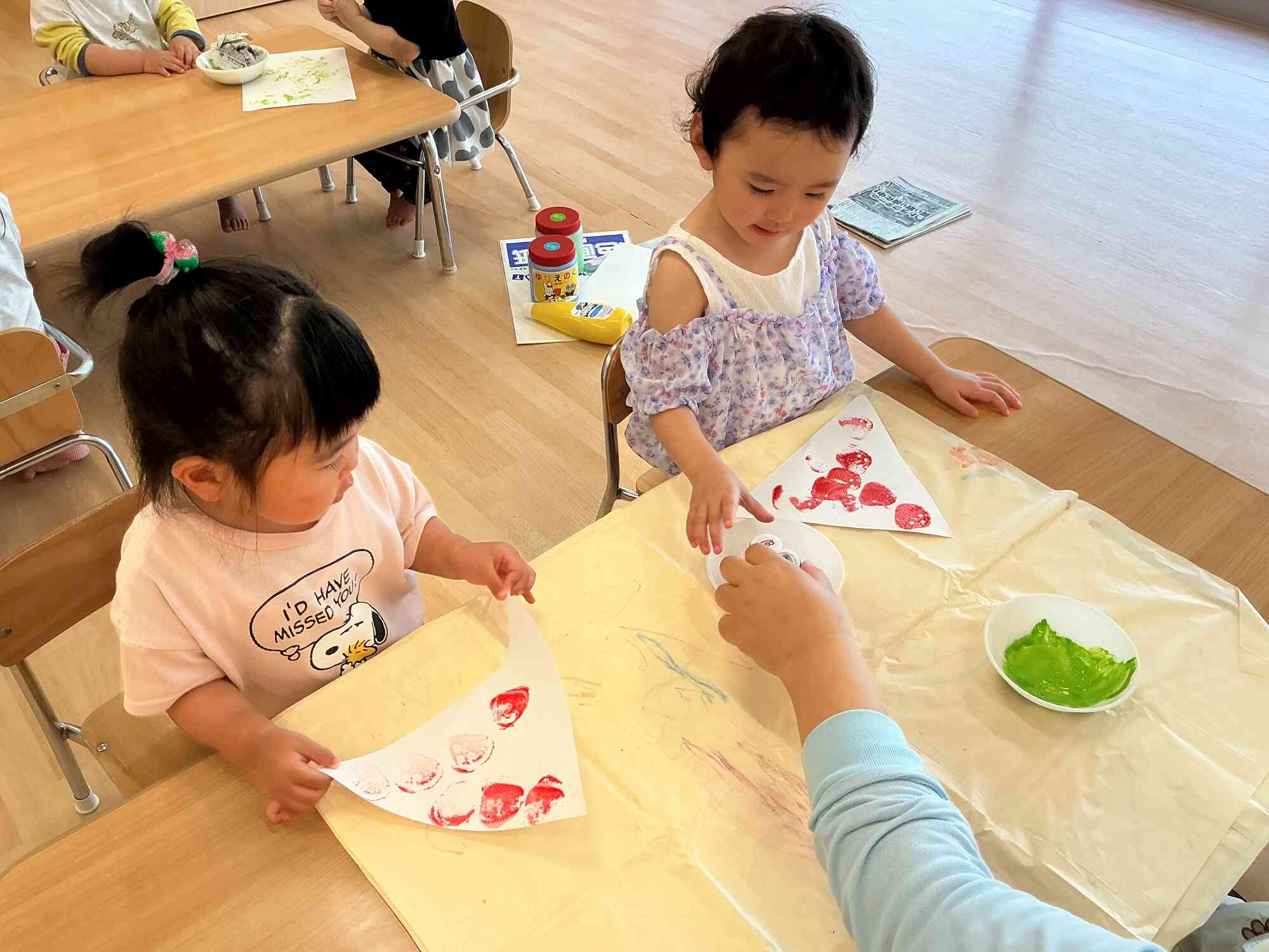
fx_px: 1063
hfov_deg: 61.7
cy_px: 476
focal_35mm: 29
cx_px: 634
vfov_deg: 48.2
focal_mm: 3
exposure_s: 1/120
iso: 32
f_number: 1.8
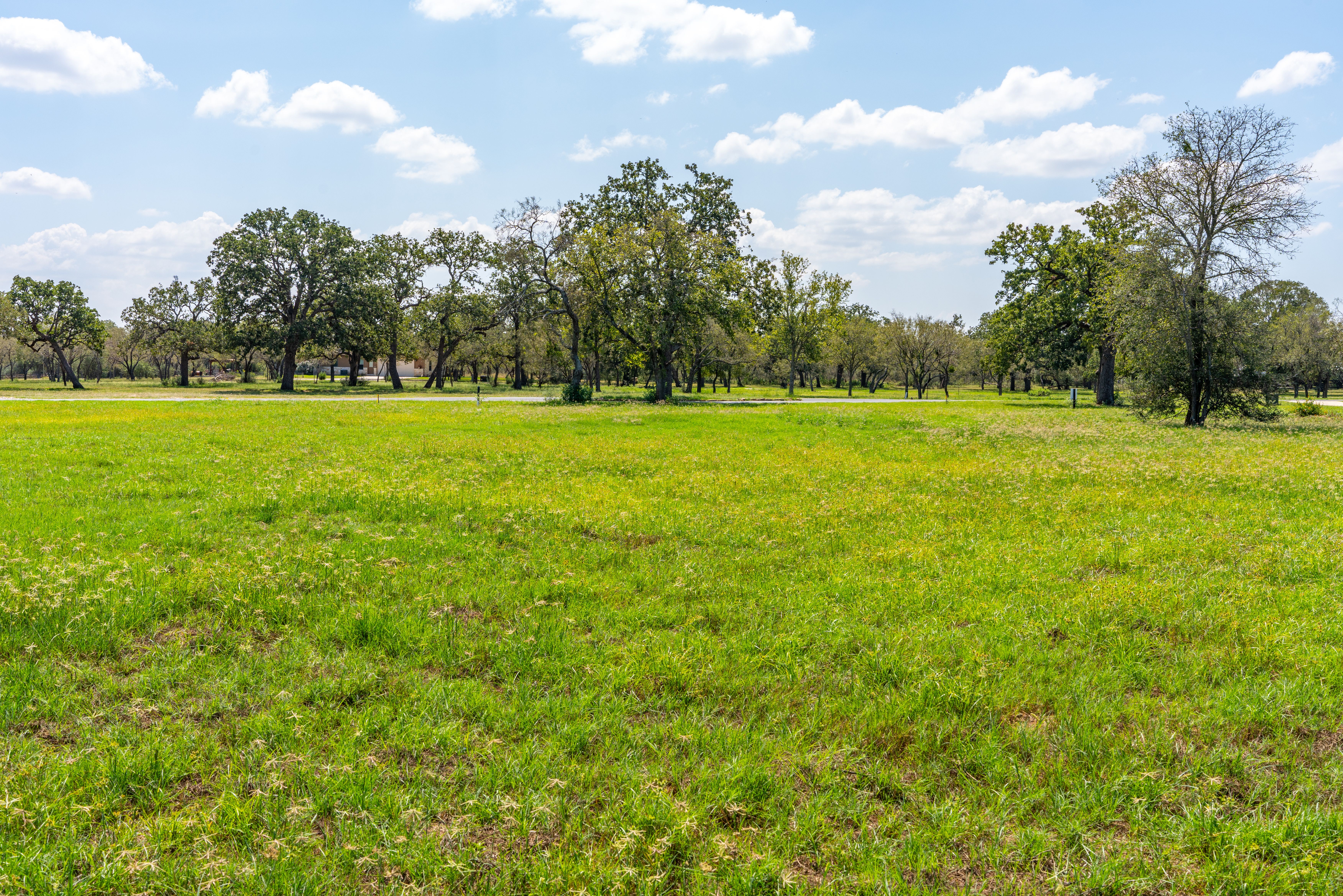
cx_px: 672
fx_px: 1418
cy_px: 448
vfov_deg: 35.1
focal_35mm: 38
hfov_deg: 50.7
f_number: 11
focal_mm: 38
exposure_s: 1/250
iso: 250
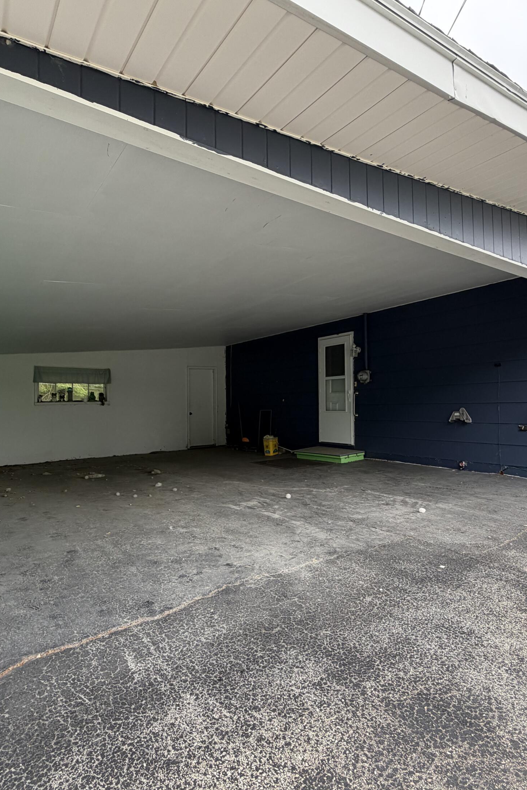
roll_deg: +0.8
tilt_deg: +1.1
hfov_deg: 61.9
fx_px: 439
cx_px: 256
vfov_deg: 84.0
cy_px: 395
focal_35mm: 20
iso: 50
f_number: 2.2
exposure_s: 1/145
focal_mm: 2.22
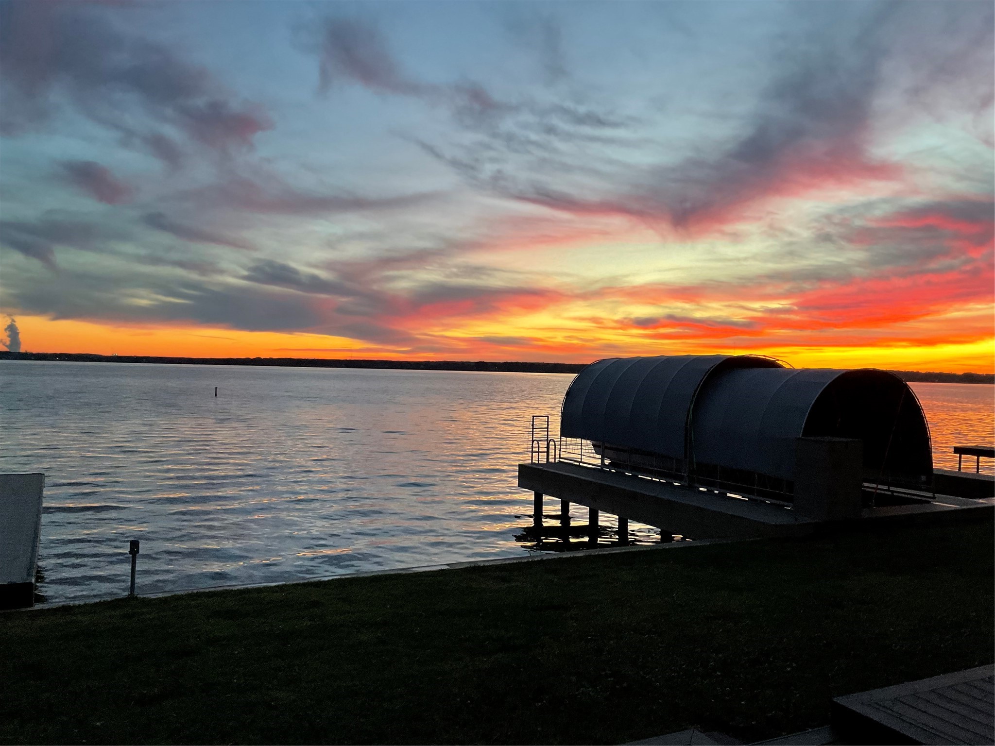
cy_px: 373
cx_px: 498
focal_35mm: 29
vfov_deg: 48.2
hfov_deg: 61.7
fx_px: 834
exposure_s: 1/60
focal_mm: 3
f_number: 1.8
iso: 125
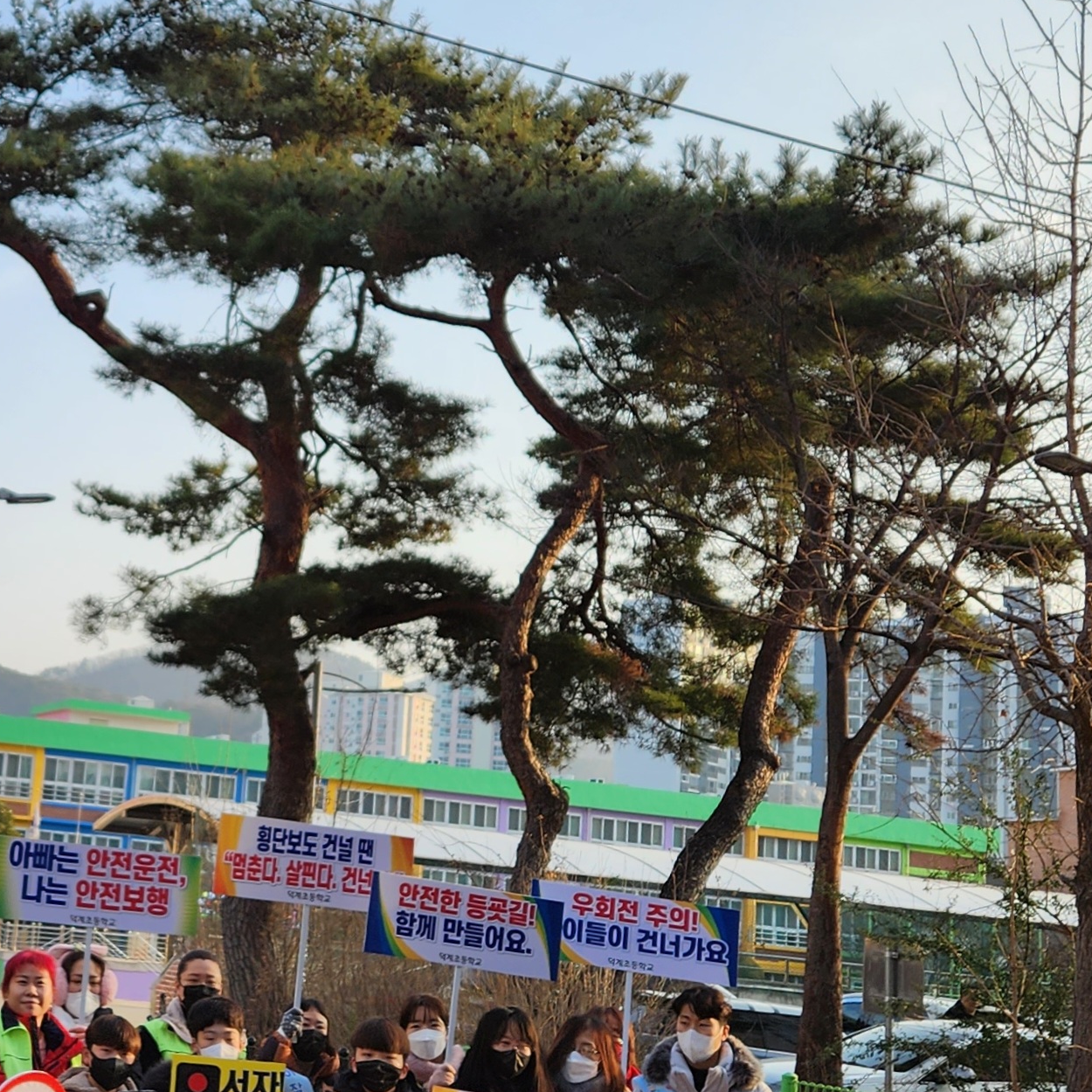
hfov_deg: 29.0
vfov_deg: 30.0
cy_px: 509
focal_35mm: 57
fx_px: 2034
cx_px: 134
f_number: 1.8
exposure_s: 1/667
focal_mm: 5.4
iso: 20
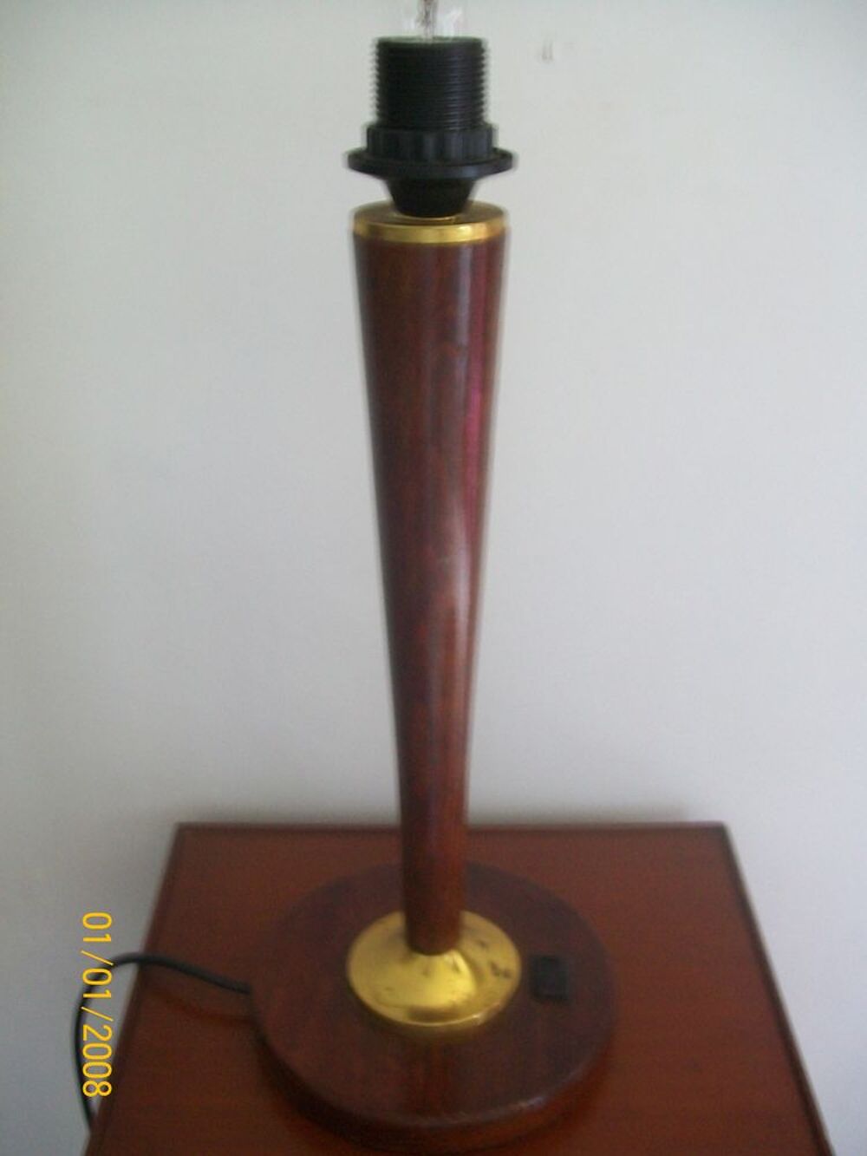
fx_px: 1202
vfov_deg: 51.4
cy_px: 578
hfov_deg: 39.7
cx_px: 434
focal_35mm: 36
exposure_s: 1/10
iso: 160
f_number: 2.7
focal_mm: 6
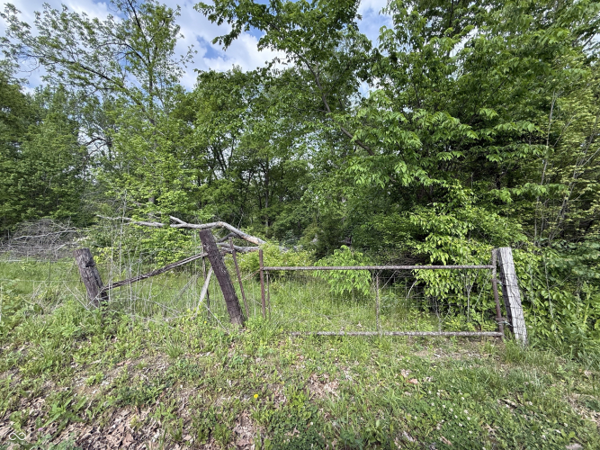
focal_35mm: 14
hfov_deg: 102.1
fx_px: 243
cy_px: 225
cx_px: 300
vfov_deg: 85.7
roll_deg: -0.3
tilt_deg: +0.6
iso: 50
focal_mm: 2.22
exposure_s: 1/390
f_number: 2.2
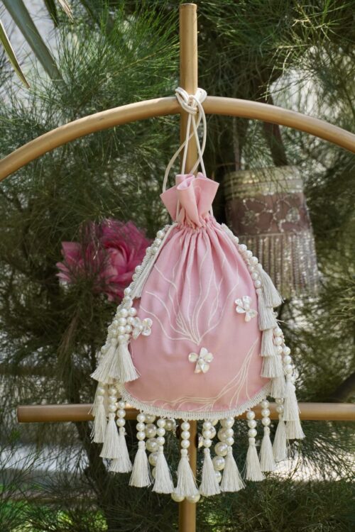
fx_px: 1109
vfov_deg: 27.0
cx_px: 178
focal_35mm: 75
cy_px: 266
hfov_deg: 18.2
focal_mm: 50
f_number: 6.3
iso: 800
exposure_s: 1/1000
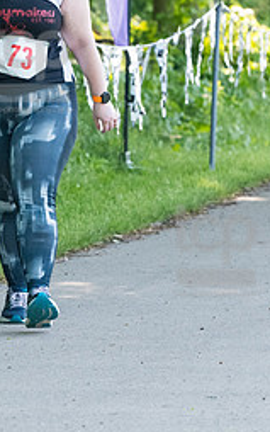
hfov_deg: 2.9
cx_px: 30
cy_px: 66
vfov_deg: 4.7
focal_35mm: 446
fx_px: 5245
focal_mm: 165
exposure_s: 1/1250
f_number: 5.6
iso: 3200
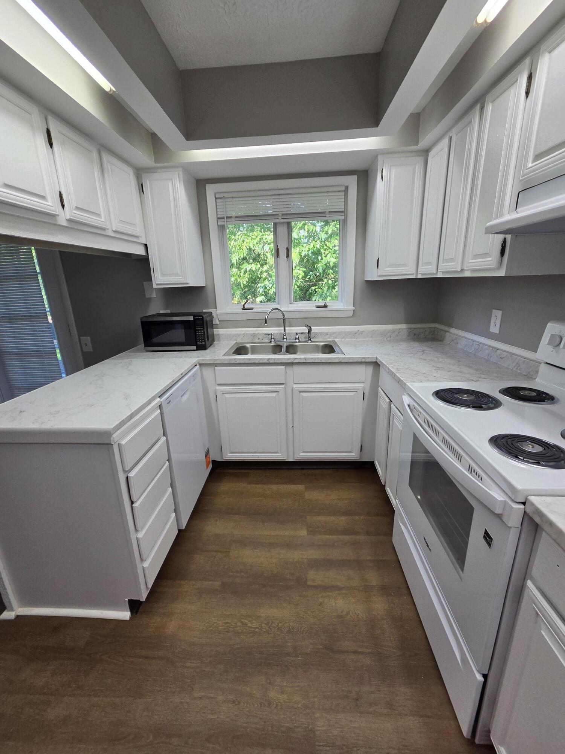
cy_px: 377
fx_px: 283
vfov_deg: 106.2
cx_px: 282
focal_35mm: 13
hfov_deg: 89.9
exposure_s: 1/120
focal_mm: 2.2
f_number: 2.2
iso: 80
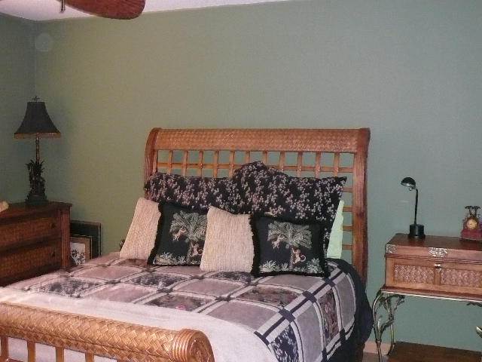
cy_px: 181
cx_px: 241
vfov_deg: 36.0
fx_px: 557
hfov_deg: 46.8
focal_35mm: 40
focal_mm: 4.6
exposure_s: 1/30
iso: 400
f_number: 2.8
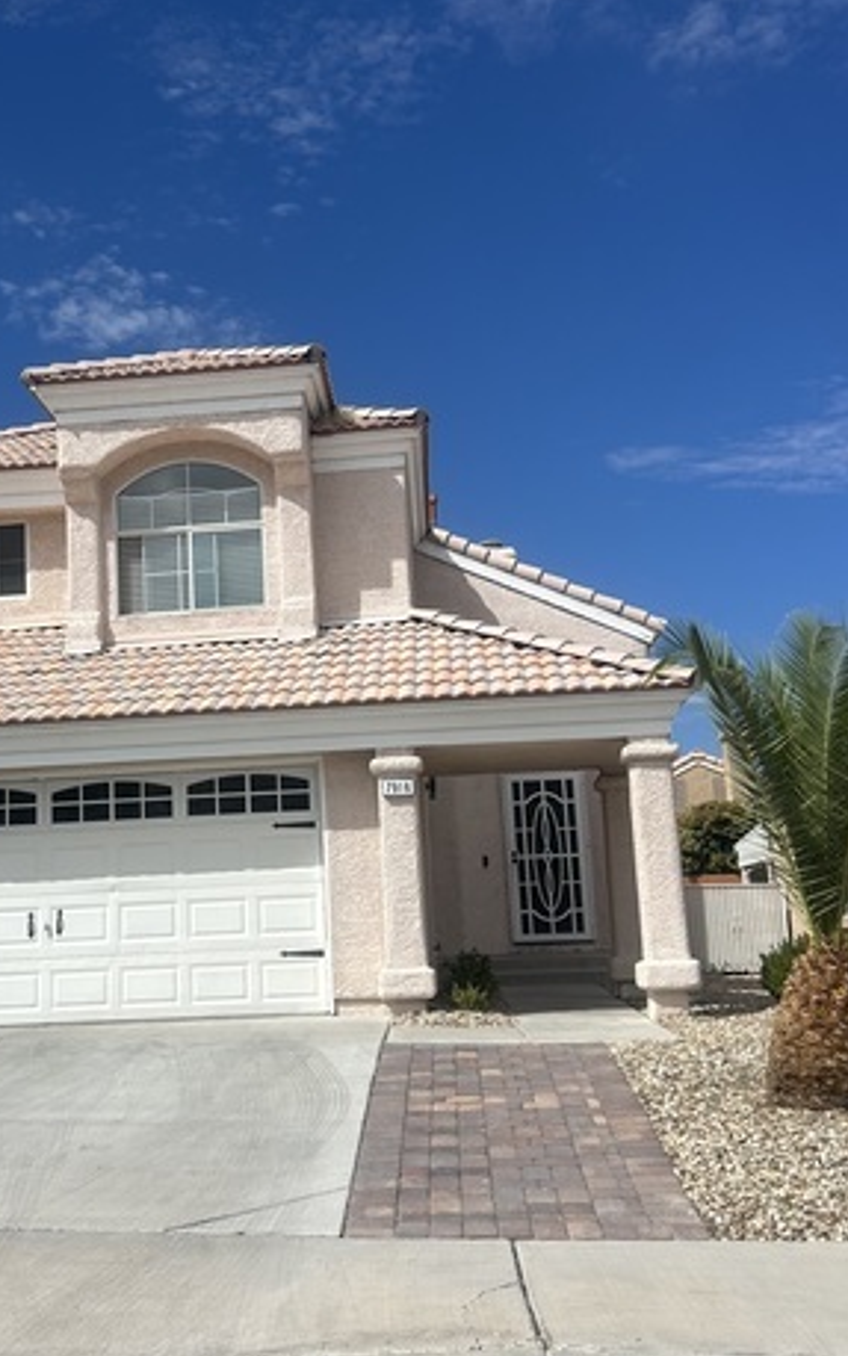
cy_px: 687
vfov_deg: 49.3
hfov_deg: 31.7
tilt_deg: +9.3
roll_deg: +3.0
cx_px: 269
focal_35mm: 40
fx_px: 1479
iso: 50
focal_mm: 5.7
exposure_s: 1/9434
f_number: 1.5
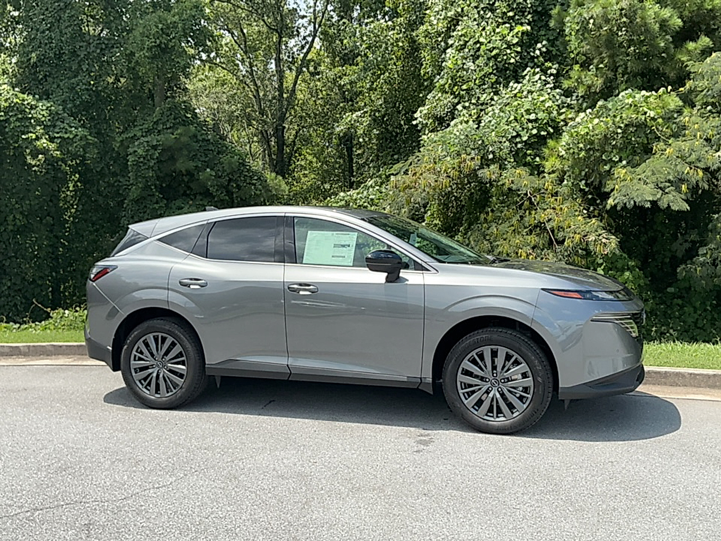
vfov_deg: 48.2
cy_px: 270
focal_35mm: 29
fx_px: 604
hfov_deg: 61.7
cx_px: 360
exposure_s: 1/1377
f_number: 1.8
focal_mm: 3
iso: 25
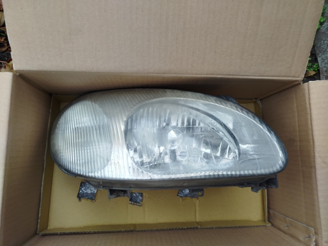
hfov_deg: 71.6
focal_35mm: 24
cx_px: 164
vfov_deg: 56.8
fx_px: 227
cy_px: 123
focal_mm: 5.31
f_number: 1.7
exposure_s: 1/100
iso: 50
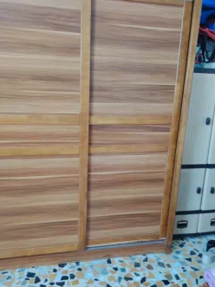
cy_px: 150
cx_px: 93
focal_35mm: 29
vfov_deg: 61.7
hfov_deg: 48.1
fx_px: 240
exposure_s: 1/25
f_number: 1.75
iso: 2025
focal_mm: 5.25
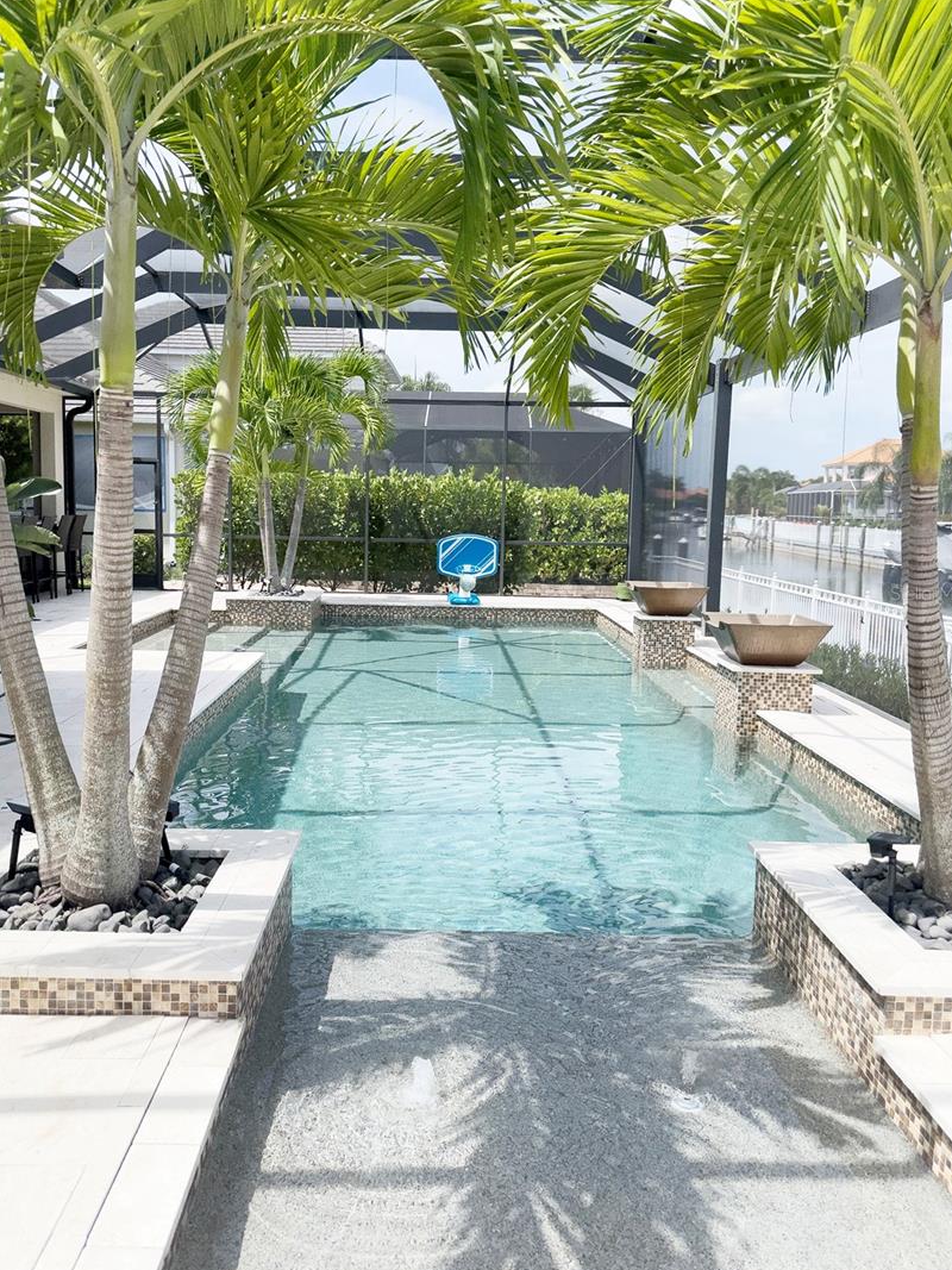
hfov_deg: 51.3
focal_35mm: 27
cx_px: 439
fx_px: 990
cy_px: 593
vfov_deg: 65.3
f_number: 1.8
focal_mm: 6.86
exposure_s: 1/6000
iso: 50
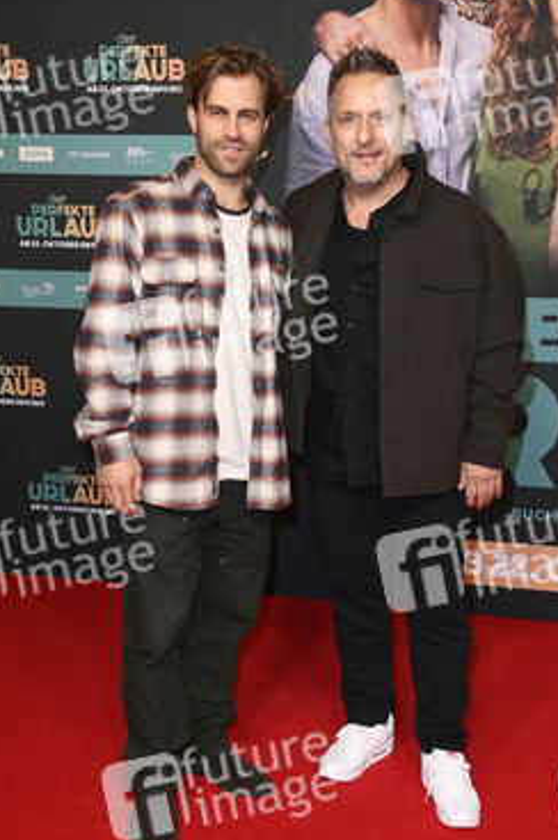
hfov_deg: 27.5
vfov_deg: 40.4
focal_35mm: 49
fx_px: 1141
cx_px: 286
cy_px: 444
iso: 1600
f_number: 5.6
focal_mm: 45
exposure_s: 1/250
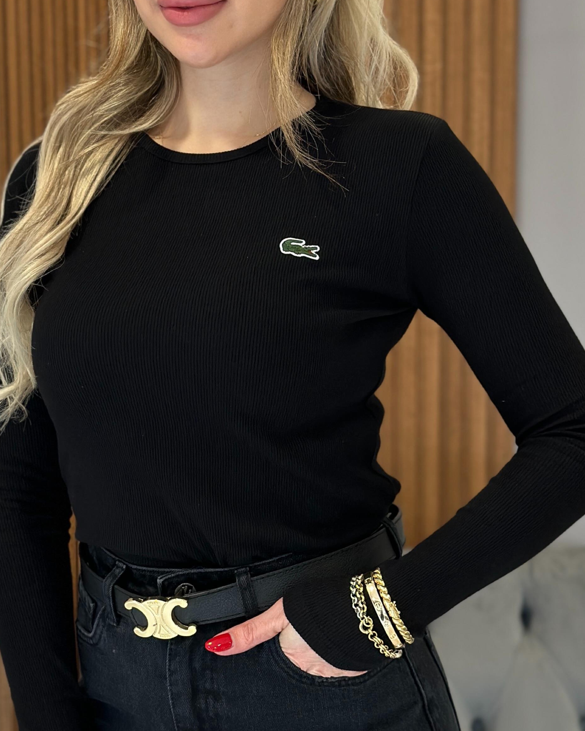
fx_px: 1753
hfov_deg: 18.9
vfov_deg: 23.6
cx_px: 265
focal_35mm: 81
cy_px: 357
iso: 125
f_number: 1.78
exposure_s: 1/61
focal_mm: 6.86
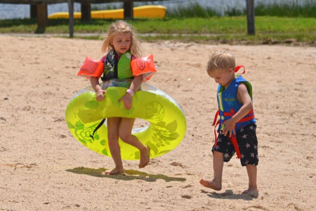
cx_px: 158
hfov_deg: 9.5
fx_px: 1909
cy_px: 106
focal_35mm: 218
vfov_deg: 6.3
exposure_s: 1/2000
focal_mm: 145
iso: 320
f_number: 7.1
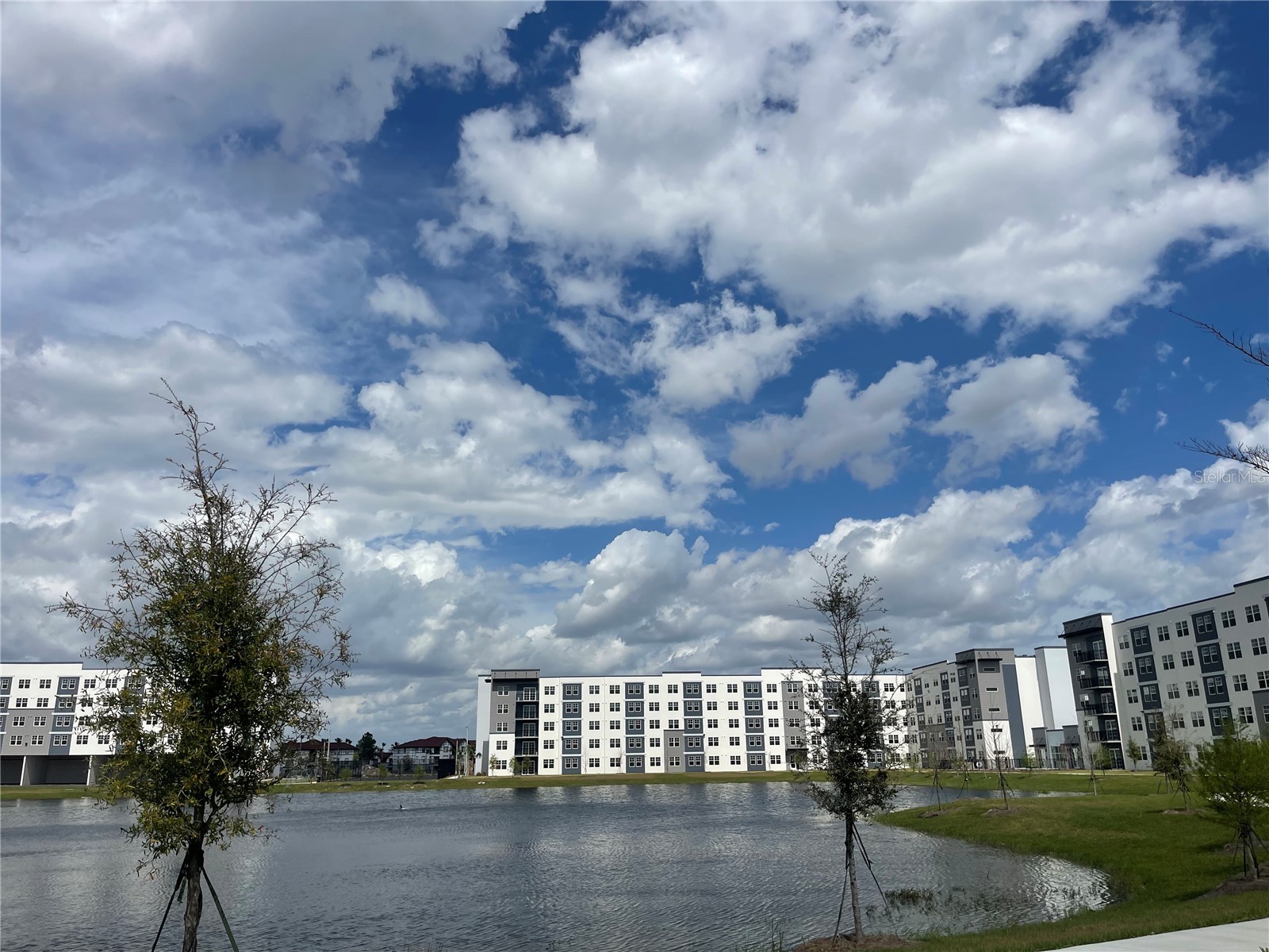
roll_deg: +2.1
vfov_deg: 54.9
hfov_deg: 69.4
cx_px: 634
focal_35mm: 25
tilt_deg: +16.0
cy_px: 476
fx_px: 916
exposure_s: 1/10000
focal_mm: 5.1
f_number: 1.6
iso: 32
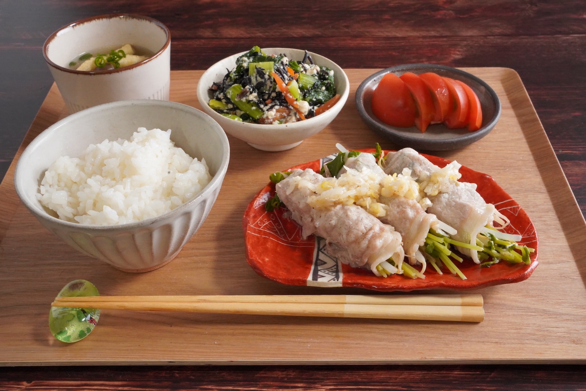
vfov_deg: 30.6
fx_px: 715
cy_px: 196
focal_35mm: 44
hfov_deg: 44.6
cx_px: 293
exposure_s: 1/25
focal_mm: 43.9
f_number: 22
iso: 10000
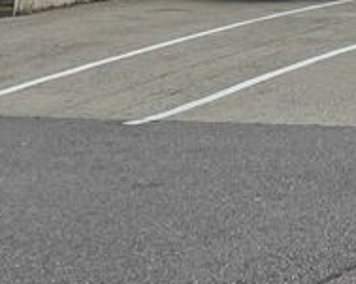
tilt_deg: +9.0
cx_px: 876
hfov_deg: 11.9
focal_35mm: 129
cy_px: -305
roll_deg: -1.5
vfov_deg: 10.8
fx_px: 1358
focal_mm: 4.25
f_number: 1.8
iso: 25
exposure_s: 1/749
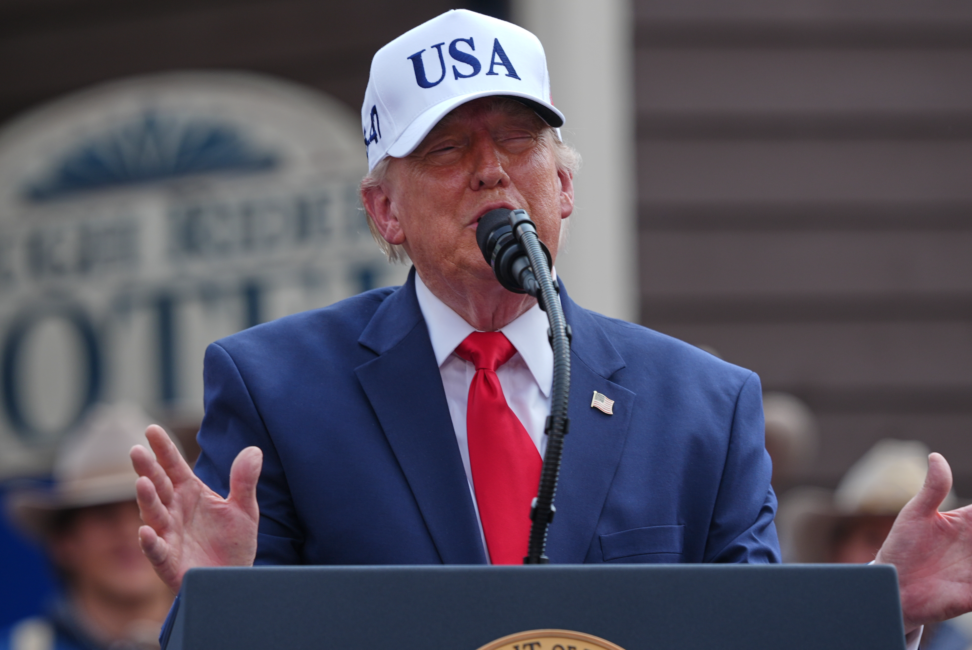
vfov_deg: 3.1
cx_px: 486
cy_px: 325
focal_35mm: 450
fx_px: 12160
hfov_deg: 4.6
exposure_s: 1/640
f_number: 4
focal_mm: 300
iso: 125
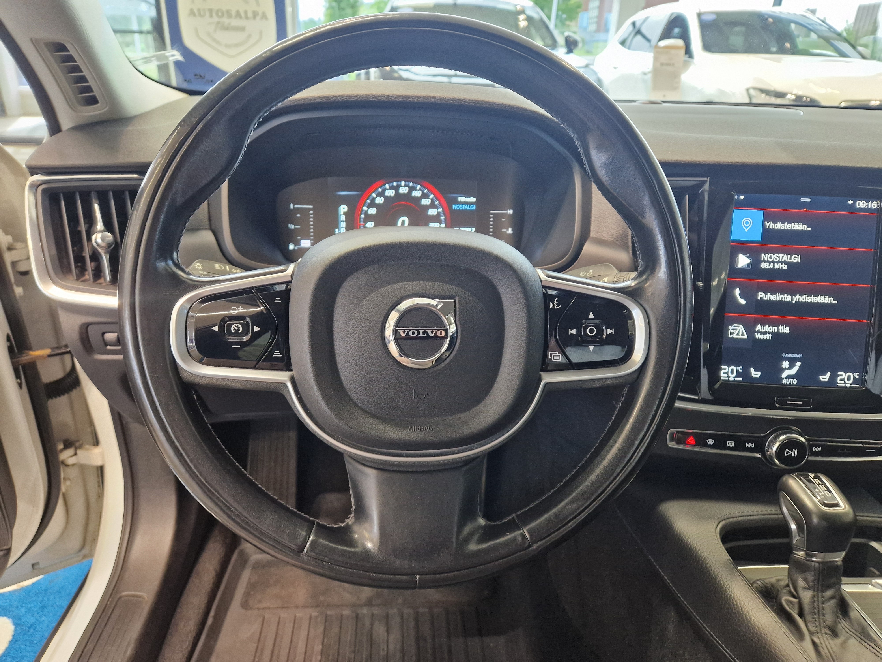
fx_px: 586
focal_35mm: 23
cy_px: 331
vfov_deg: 58.9
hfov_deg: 73.9
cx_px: 441
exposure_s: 1/100
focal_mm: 5.4
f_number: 1.8
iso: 500
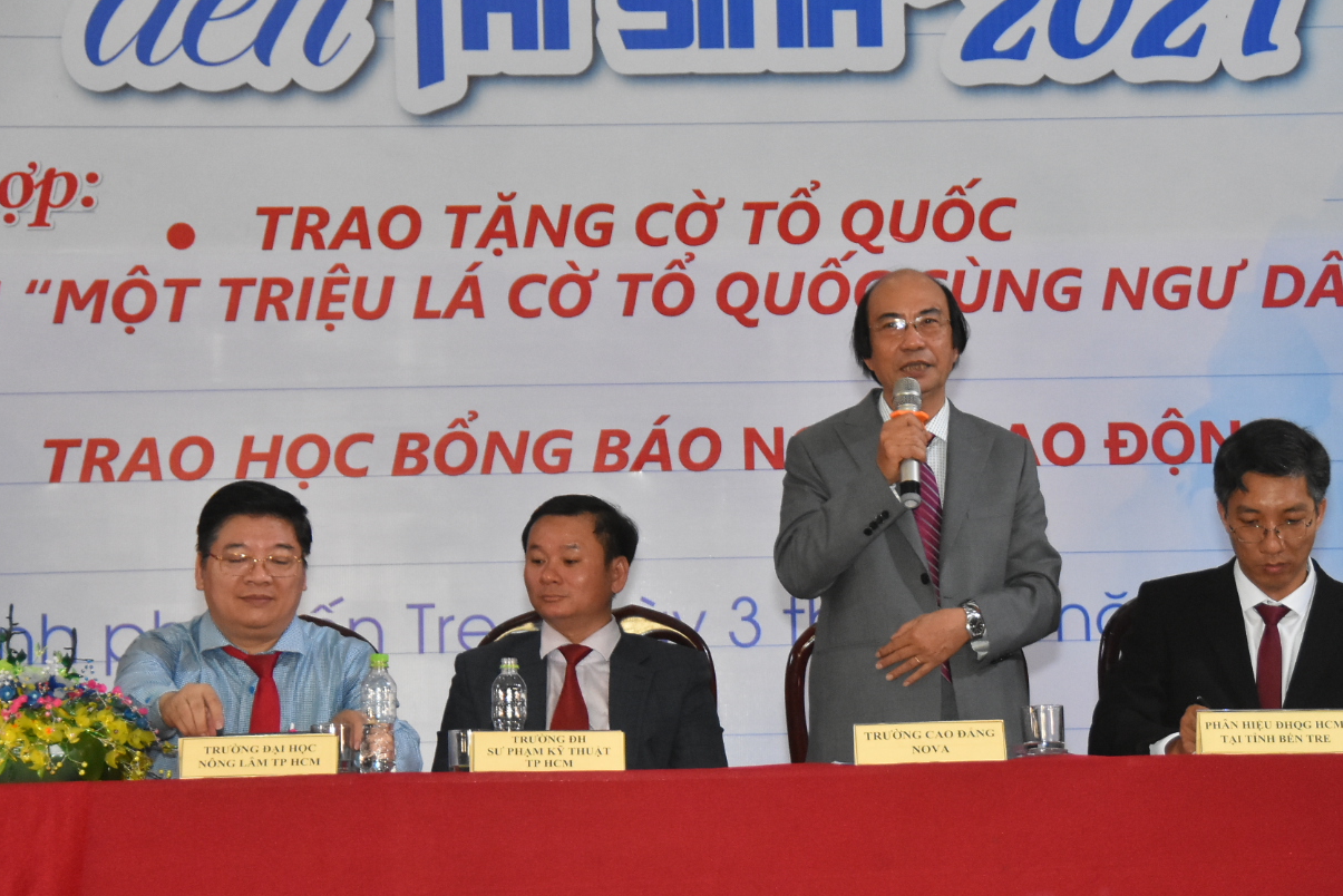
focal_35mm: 125
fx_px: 4664
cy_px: 487
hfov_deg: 16.4
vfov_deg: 11.0
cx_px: 893
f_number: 4.8
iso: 3200
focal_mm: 62
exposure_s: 1/200
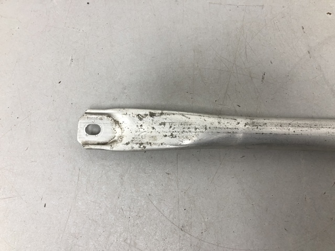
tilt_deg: -79.9
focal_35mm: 28
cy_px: 126
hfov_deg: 63.4
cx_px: 168
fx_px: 271
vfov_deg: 49.7
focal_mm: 4
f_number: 1.8
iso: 40
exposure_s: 1/33
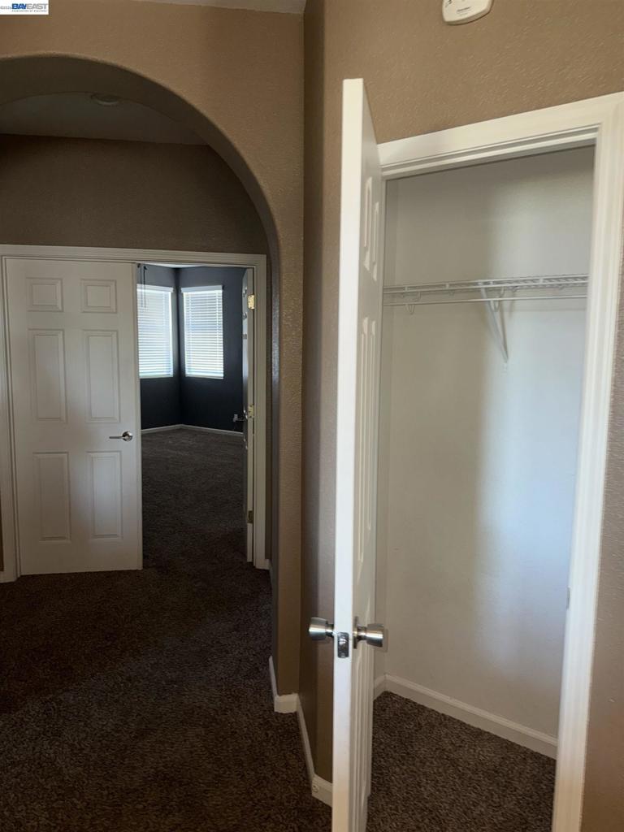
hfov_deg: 56.8
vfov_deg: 71.6
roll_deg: -0.6
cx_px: 312
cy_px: 416
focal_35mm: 24
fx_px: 577
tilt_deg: -6.2
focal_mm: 6.76
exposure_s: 1/26
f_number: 1.78
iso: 80
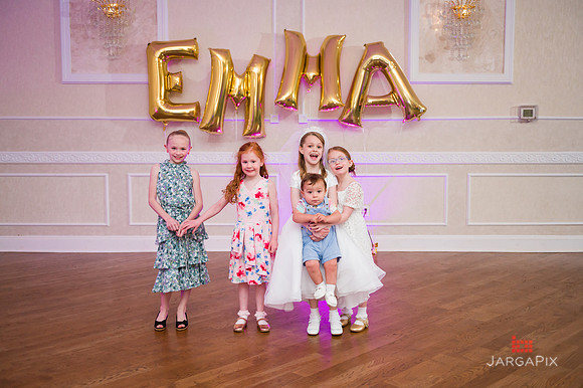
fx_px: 583
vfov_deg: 36.8
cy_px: 194
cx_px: 292
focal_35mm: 36
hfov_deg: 53.2
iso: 1250
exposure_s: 1/200
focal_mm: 36
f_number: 3.2
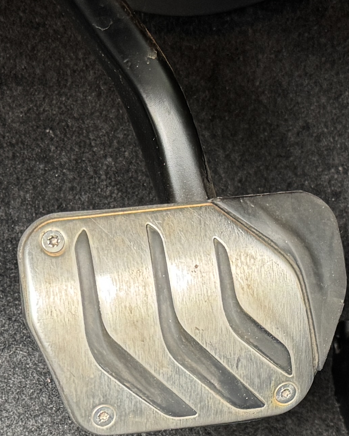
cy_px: 366
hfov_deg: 14.8
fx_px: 1343
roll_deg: -1.8
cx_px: 94
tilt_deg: -26.4
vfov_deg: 18.2
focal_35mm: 104
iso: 250
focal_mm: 6.76
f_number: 1.78
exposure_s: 1/60
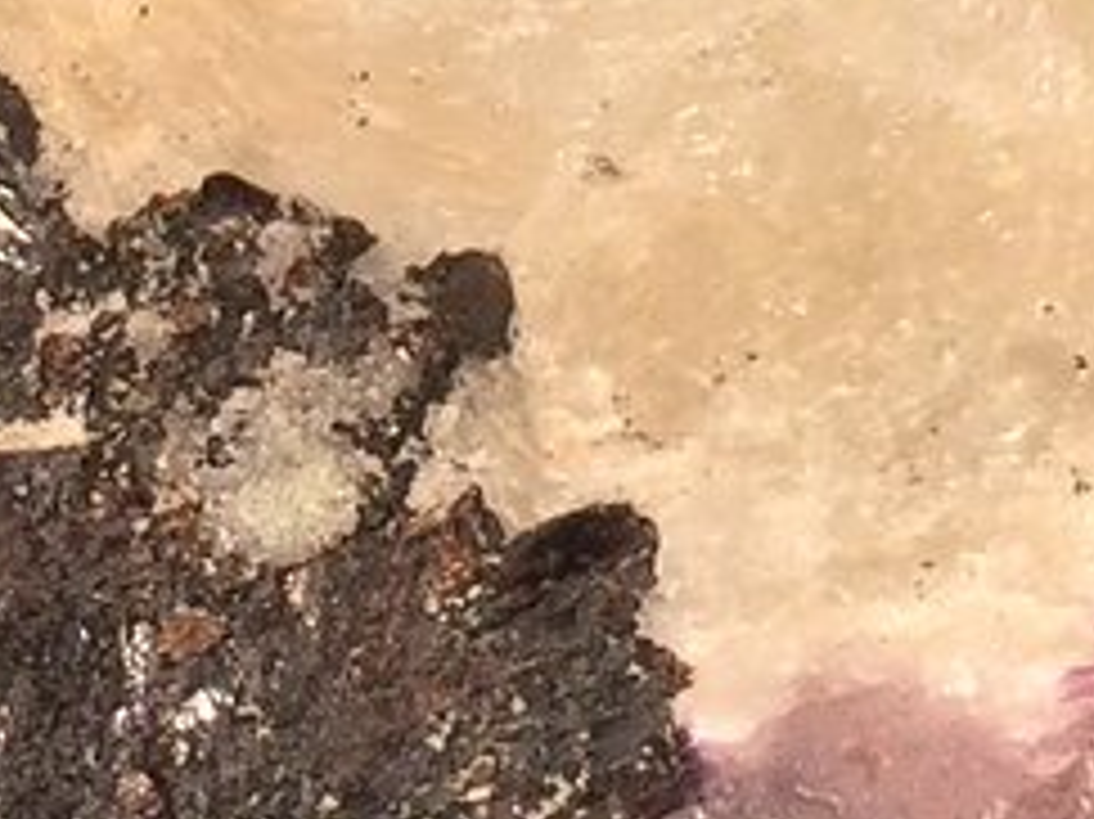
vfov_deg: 7.7
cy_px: -220
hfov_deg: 10.3
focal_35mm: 191
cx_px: 302
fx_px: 6033
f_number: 2.2
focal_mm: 4.15
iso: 32
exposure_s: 1/287
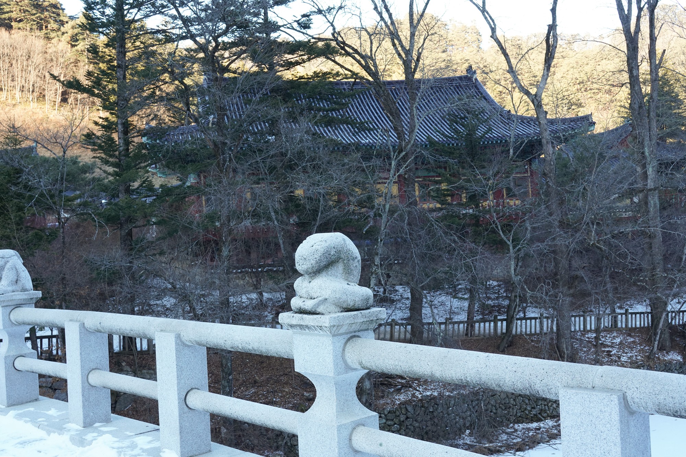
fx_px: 781
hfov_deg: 47.4
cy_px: 228
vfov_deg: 32.6
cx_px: 343
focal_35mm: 41
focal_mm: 41
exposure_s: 1/100
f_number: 13
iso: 1250
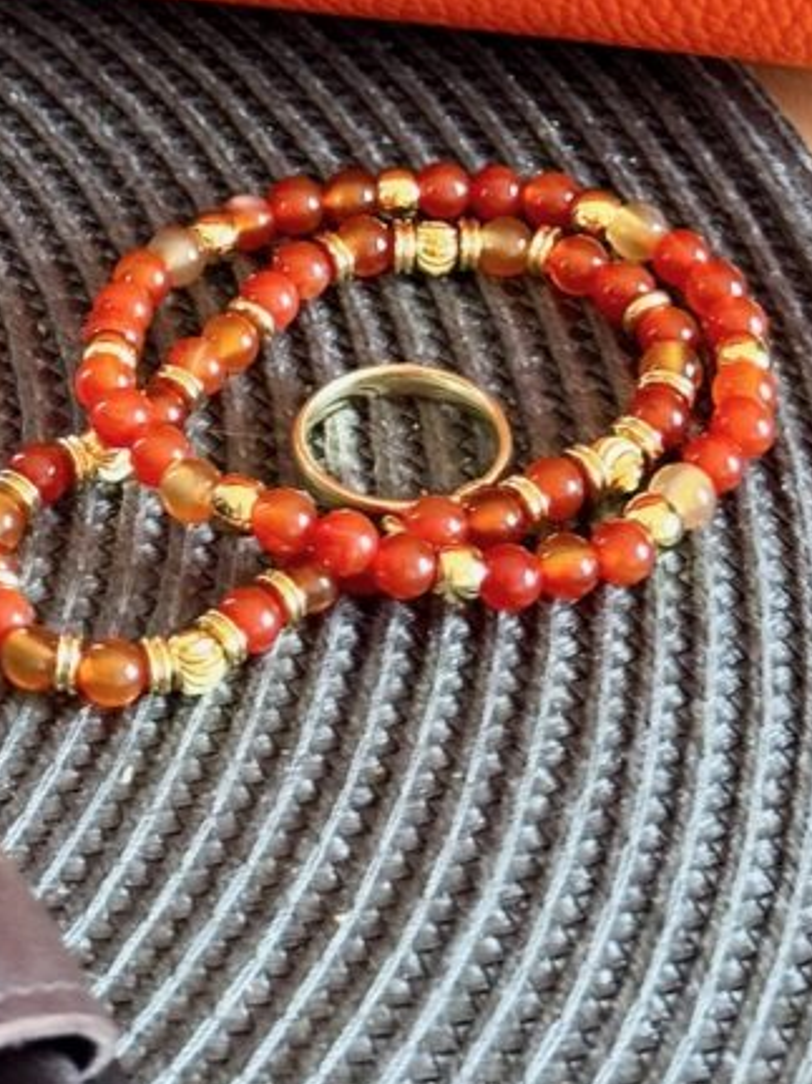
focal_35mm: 114
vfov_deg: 16.7
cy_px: -106
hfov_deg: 12.8
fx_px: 3567
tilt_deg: -33.2
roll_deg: +1.3
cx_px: -23
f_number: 1.78
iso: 500
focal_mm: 6.76
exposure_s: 1/40
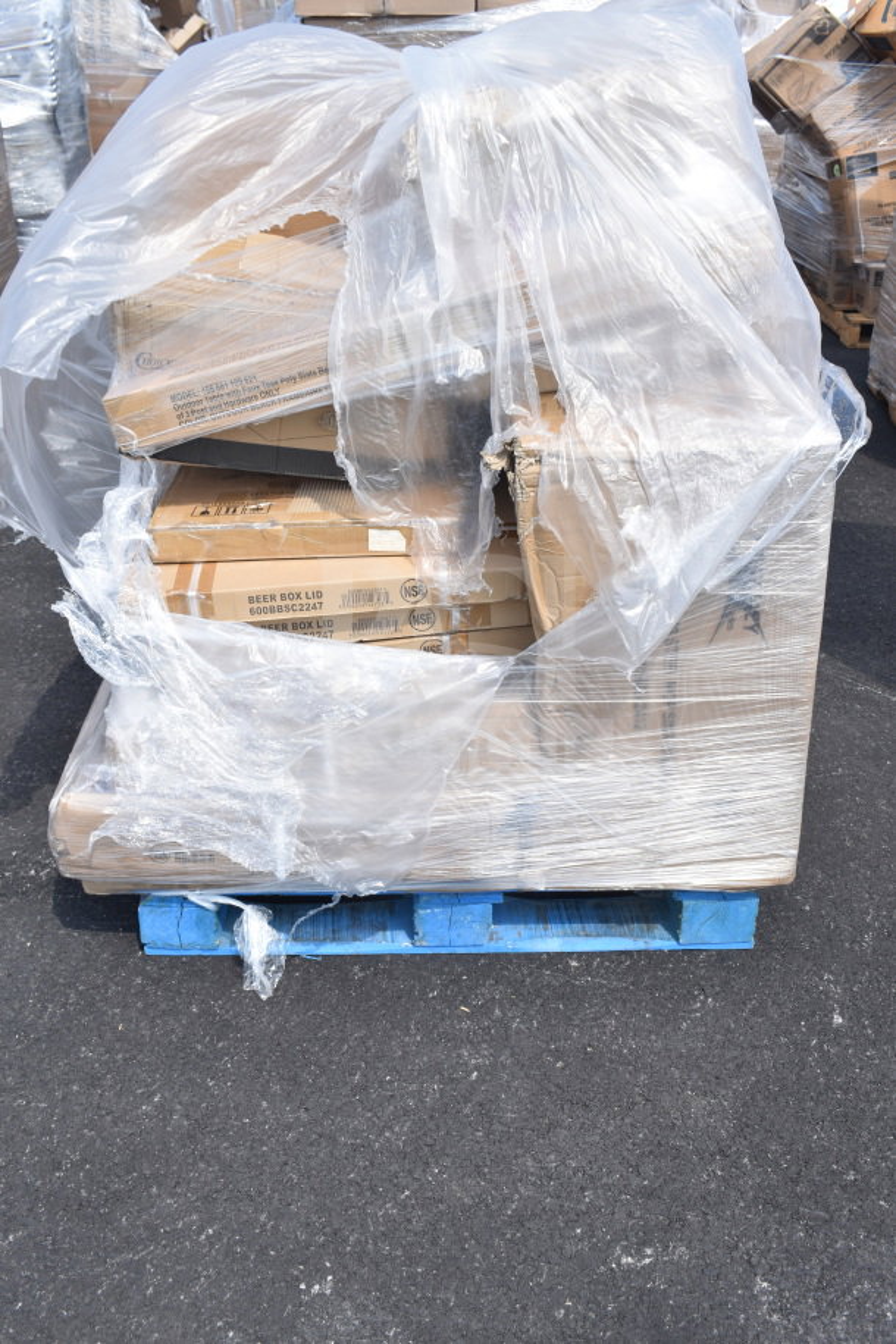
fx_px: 1344
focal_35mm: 36
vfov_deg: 53.1
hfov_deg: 36.9
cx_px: 448
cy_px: 672
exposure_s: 1/250
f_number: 8
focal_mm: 24
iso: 200
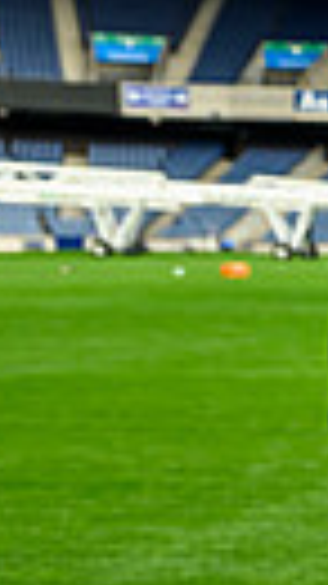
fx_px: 1734
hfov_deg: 8.1
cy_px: 470
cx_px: 1164
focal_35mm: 112
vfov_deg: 18.9
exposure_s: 1/200
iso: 250
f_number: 5
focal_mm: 24
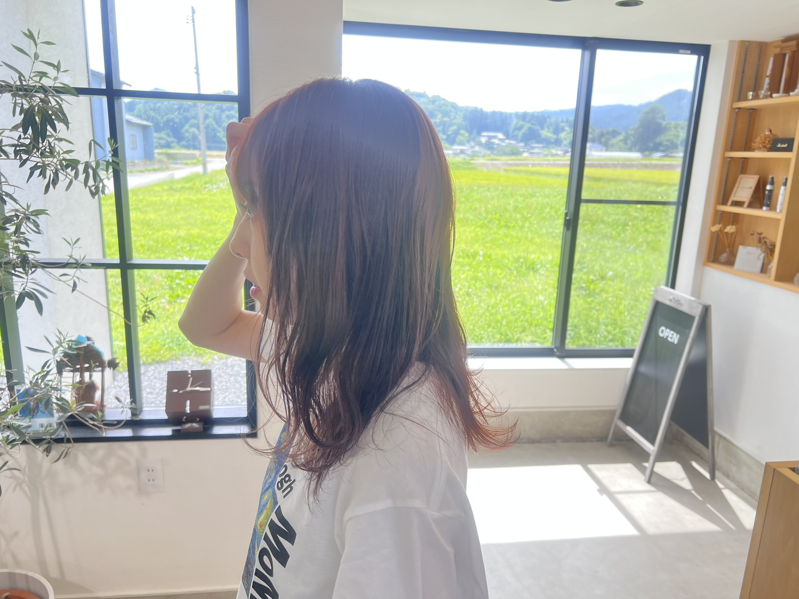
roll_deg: -2.5
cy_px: 300
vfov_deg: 53.1
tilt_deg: -13.1
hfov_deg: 67.3
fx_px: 600
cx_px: 400
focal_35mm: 26
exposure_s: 1/252
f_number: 1.5
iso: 40
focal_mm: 5.7
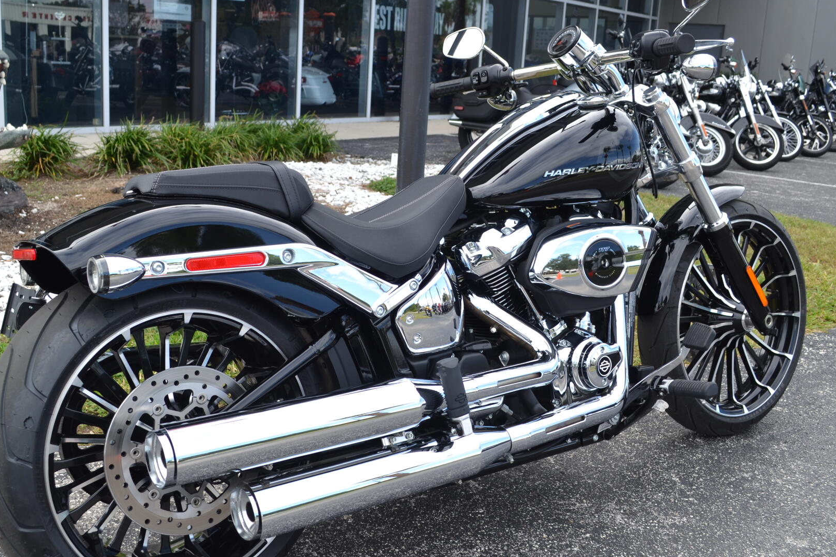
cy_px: 280
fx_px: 952
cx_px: 398
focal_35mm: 41
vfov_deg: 32.6
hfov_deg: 47.4
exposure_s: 1/160
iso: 100
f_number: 6.3
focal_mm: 22
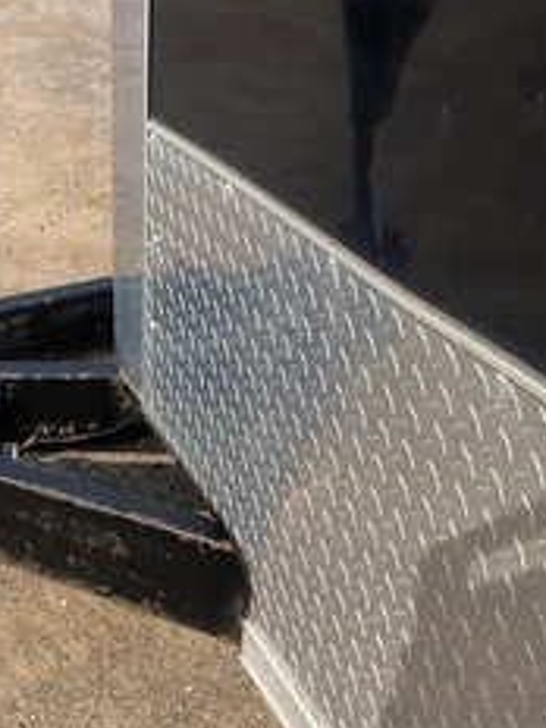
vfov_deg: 38.1
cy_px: 308
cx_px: 41
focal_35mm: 50
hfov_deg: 27.9
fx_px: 1052
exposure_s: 1/1168
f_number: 1.8
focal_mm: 3
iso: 25
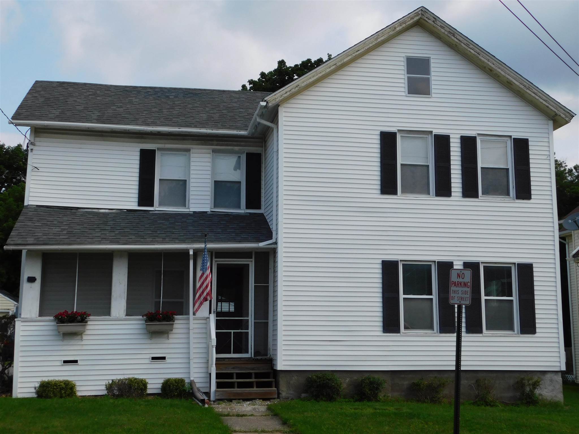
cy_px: 217
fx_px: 753
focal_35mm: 45
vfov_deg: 32.2
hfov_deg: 42.1
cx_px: 290
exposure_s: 1/1250
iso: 125
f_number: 3.7
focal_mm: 8
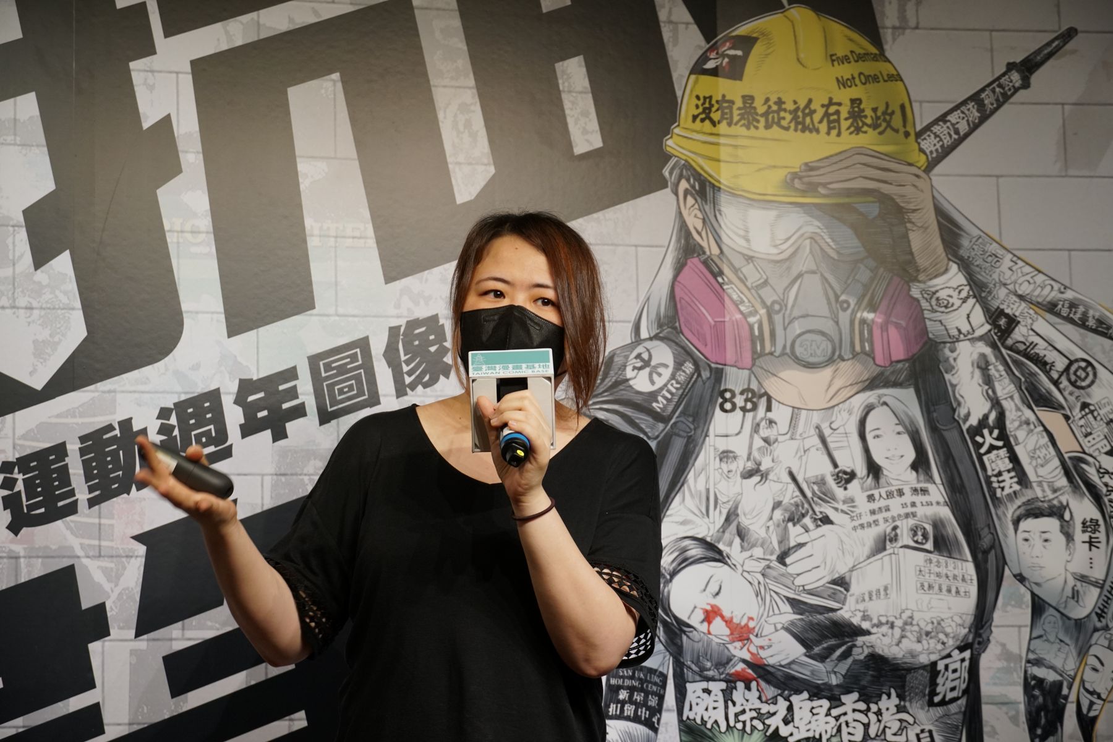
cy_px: 371
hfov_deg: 25.1
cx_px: 556
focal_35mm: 81
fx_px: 2504
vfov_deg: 16.9
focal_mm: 54
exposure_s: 1/100
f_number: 5
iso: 800
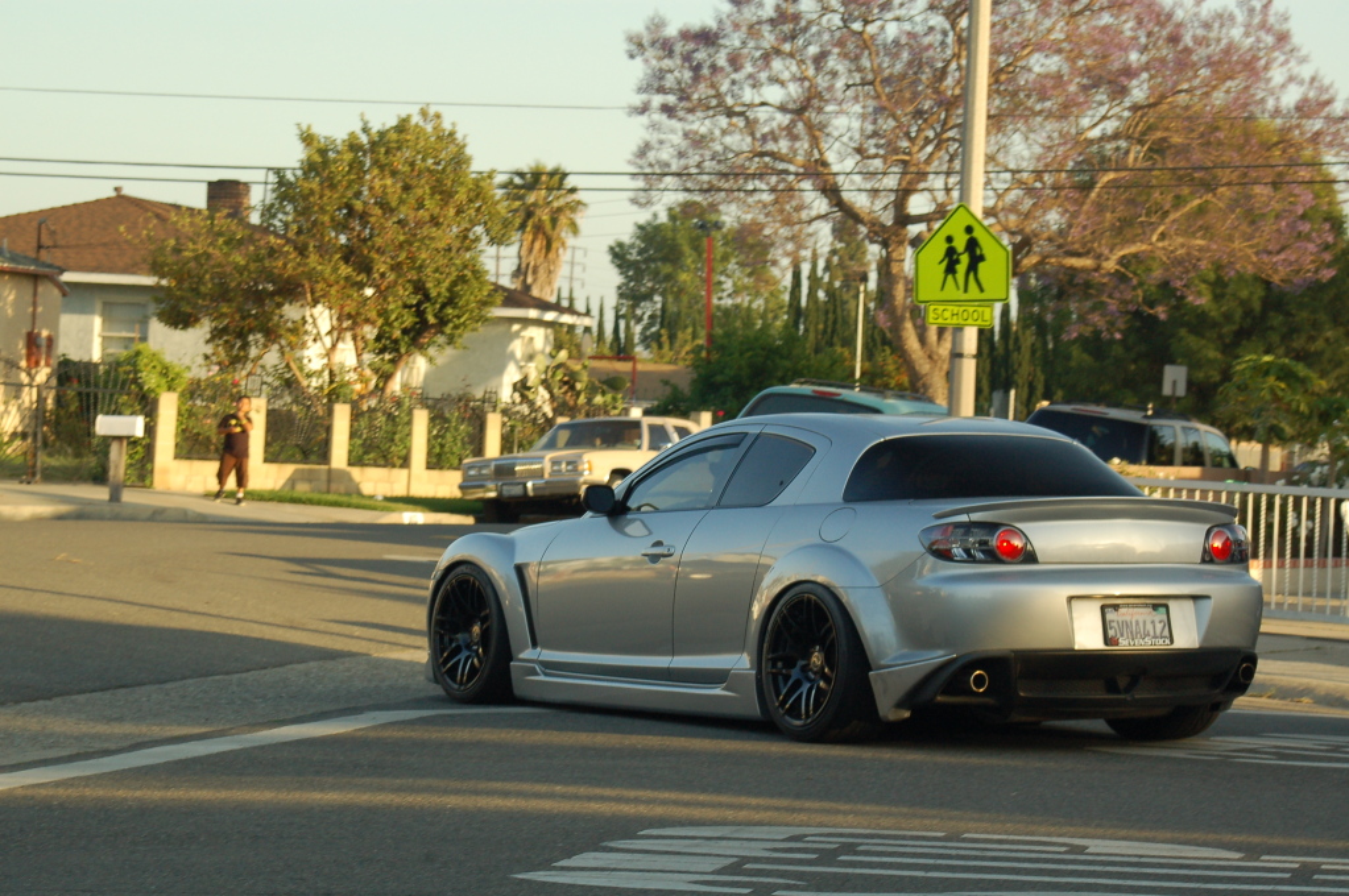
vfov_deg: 11.4
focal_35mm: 120
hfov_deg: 17.1
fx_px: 4492
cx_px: 674
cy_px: 448
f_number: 9
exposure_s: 1/100
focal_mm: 80
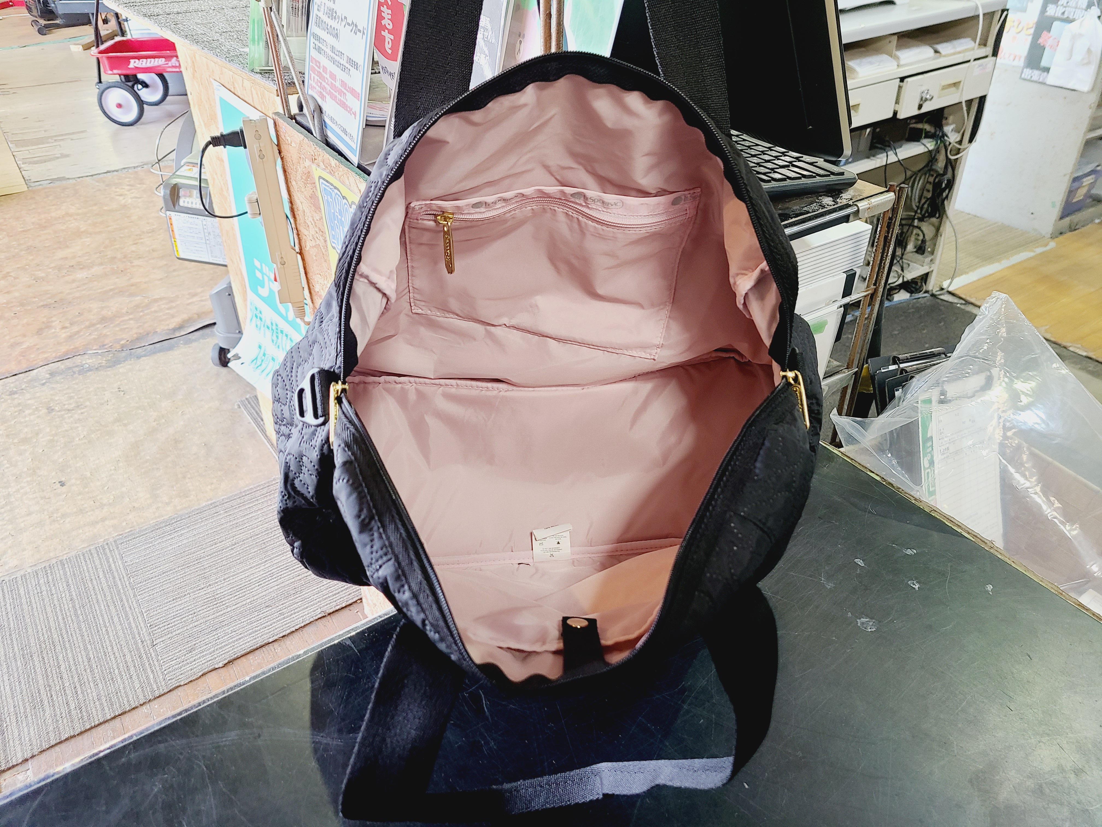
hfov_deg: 67.3
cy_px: 414
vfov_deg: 53.1
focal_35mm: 26
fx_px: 828
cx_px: 551
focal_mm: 5.4
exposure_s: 1/50
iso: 125
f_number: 1.8
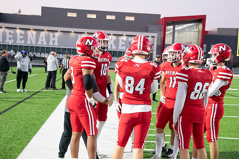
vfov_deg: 17.1
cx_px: 131
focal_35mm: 80
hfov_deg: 25.4
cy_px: 76
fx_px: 531
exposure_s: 1/250
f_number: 5.6
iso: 8000
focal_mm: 68
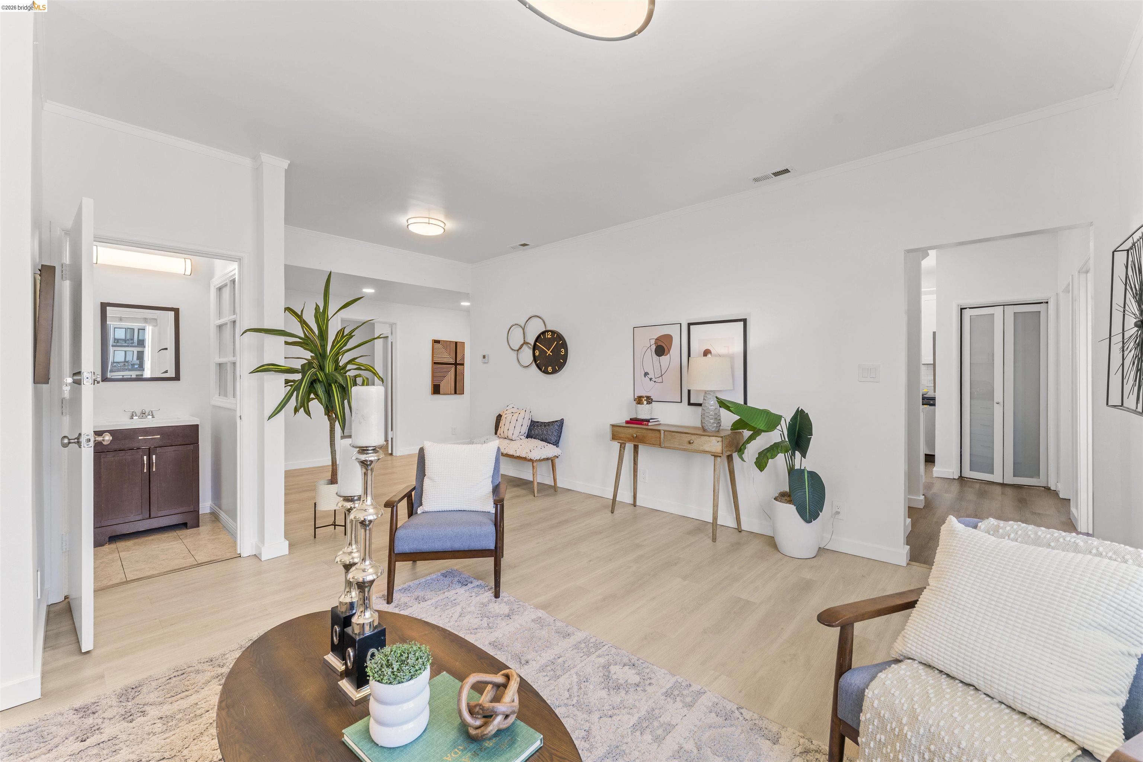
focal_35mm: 14
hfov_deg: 104.3
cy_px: 381
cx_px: 572
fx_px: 444
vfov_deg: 81.2
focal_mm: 14
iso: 100
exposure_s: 1/10
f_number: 10
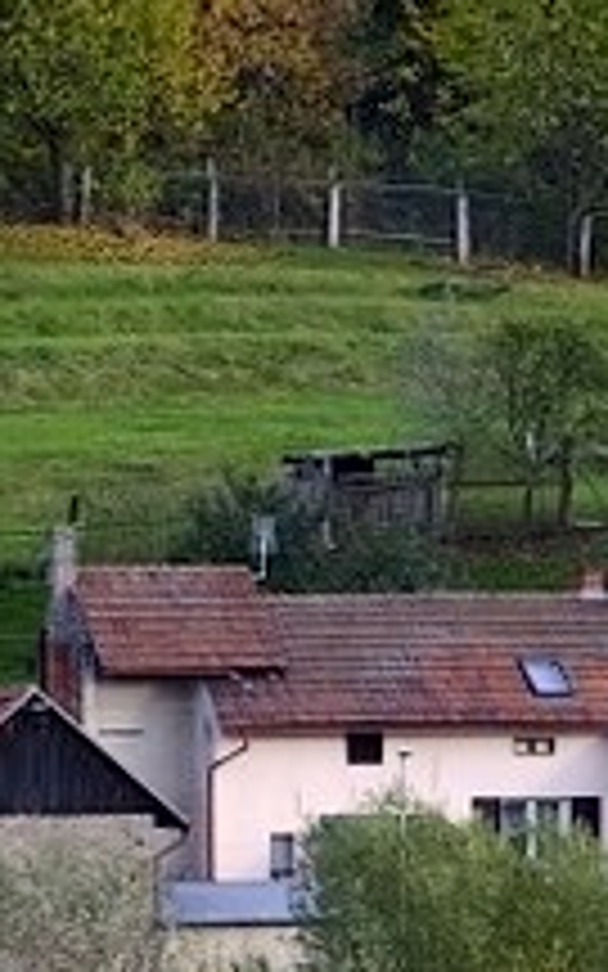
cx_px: -1009
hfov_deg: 2.4
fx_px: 14316
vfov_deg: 3.9
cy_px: -54
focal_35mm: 540
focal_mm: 70
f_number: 5.6
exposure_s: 1/80
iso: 100
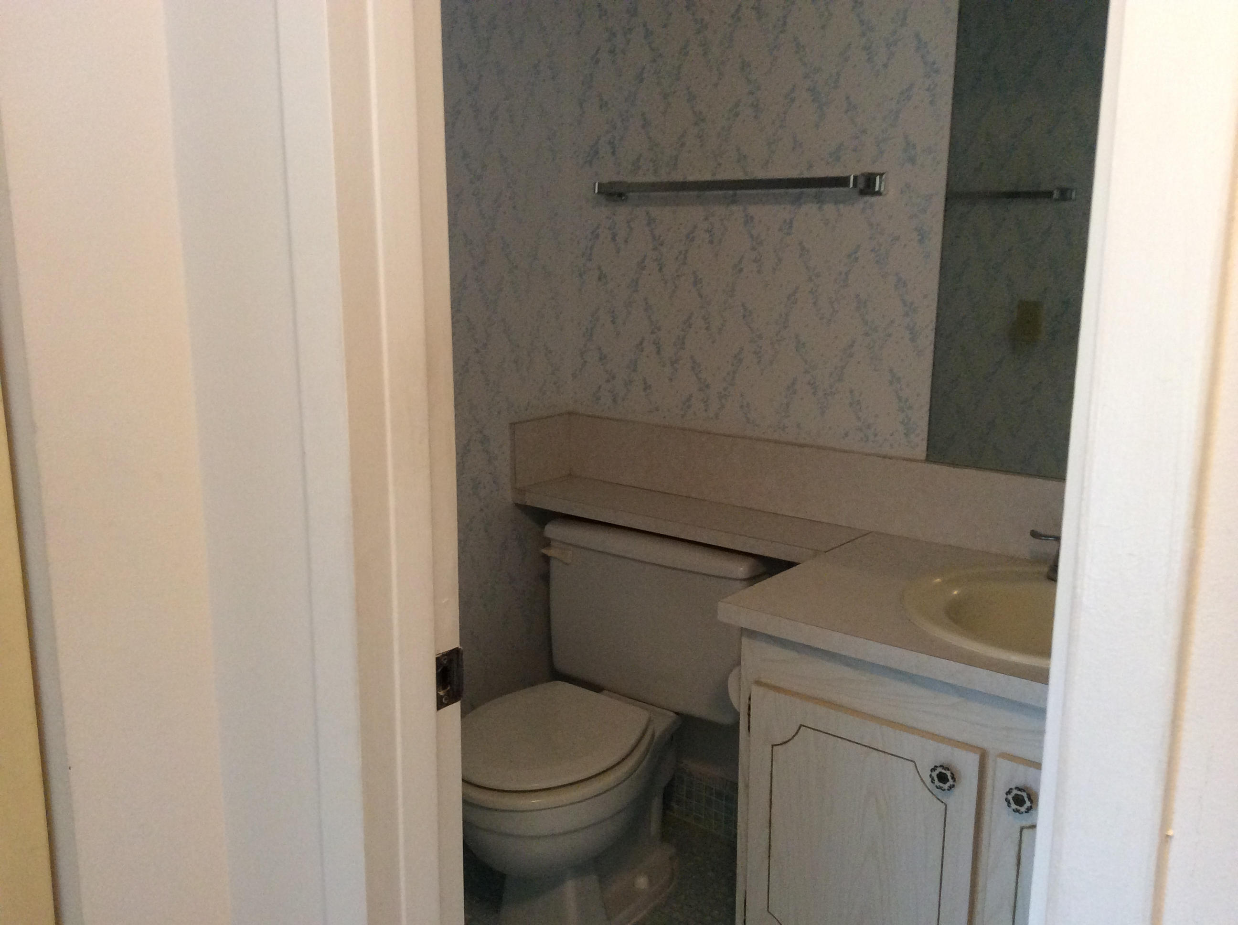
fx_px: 1178
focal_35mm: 33
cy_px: 462
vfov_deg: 42.8
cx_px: 619
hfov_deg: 55.4
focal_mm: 3.3
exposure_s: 1/24
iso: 160
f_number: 2.4
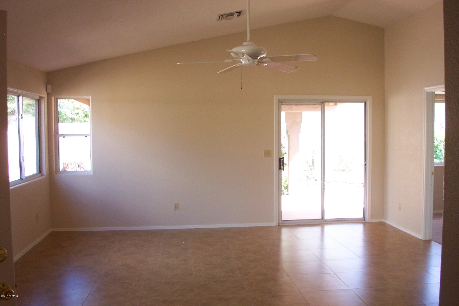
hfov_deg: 54.4
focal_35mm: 35
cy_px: 153
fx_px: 446
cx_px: 230
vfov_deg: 37.9
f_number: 2.8
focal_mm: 7.5
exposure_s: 1/90
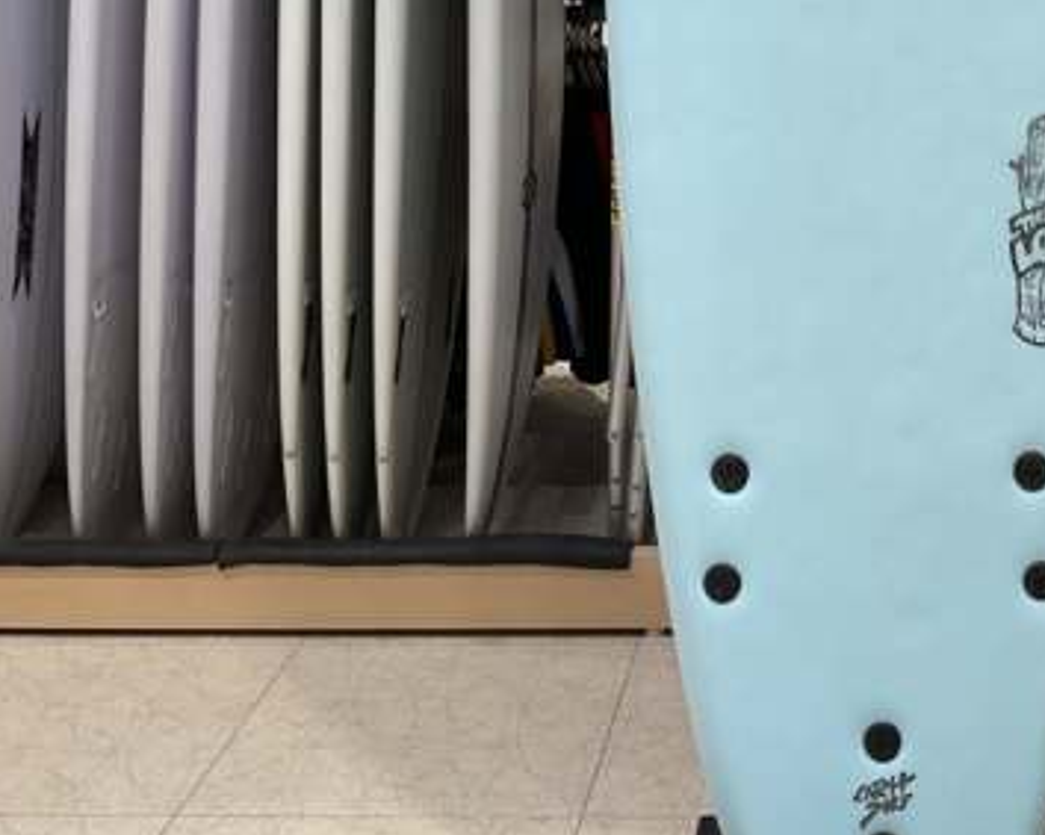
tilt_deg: -1.5
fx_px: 1979
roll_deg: +1.4
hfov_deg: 28.8
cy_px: -124
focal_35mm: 64
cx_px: 859
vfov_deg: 22.3
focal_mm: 3
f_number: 1.8
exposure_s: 1/120
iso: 50
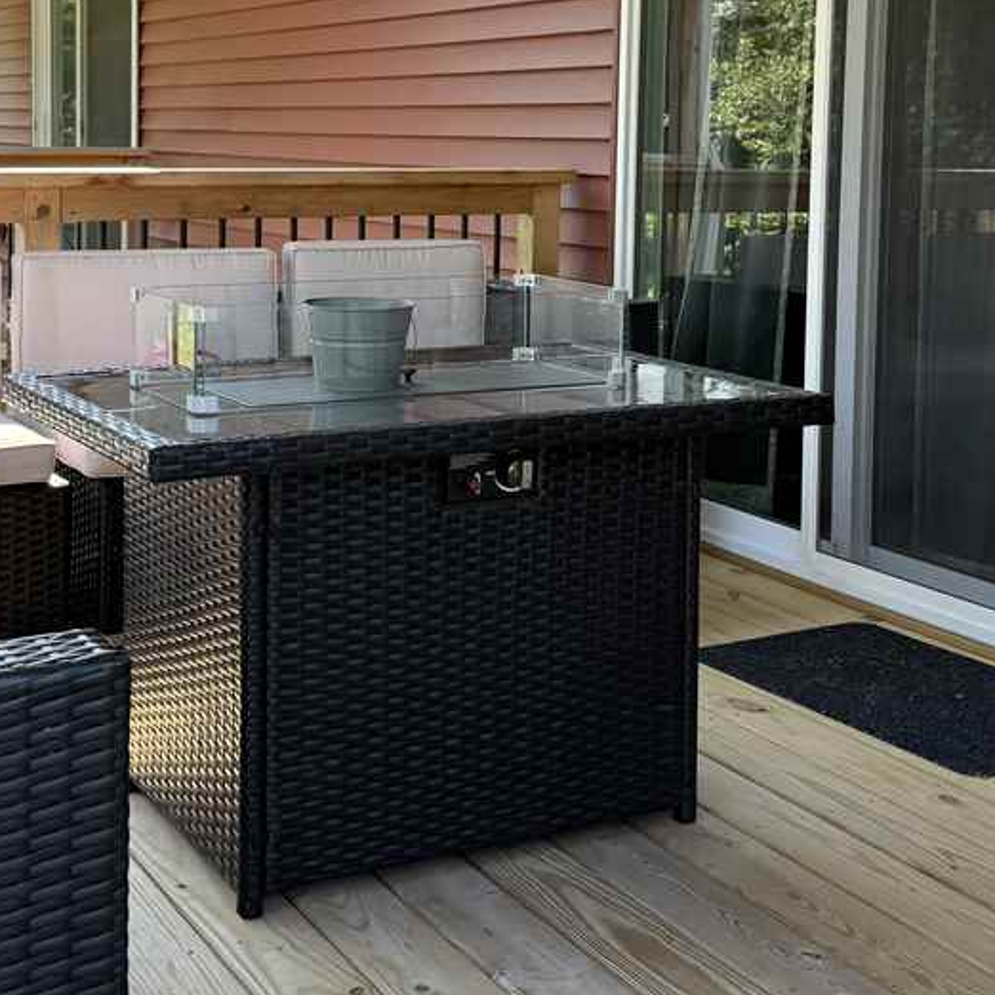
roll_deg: +0.6
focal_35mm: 52
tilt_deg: +1.3
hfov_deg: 32.6
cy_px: 237
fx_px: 1691
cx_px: 374
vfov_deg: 32.1
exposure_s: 1/461
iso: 80
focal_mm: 6.76
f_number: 1.78
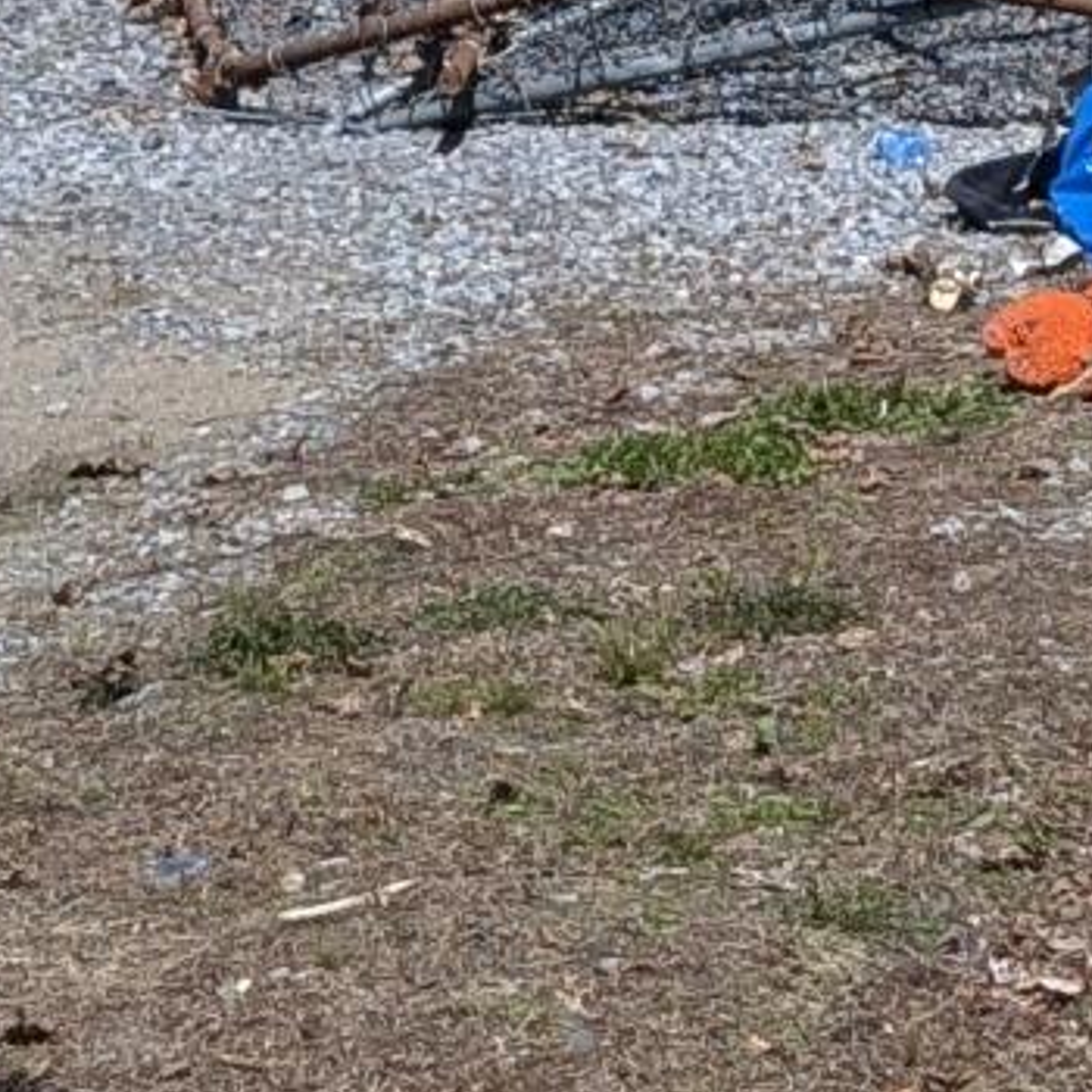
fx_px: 6496
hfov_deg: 9.6
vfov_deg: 8.9
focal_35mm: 182
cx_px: 895
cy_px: -1301
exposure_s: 1/1458
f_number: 1.68
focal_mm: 6.9
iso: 20
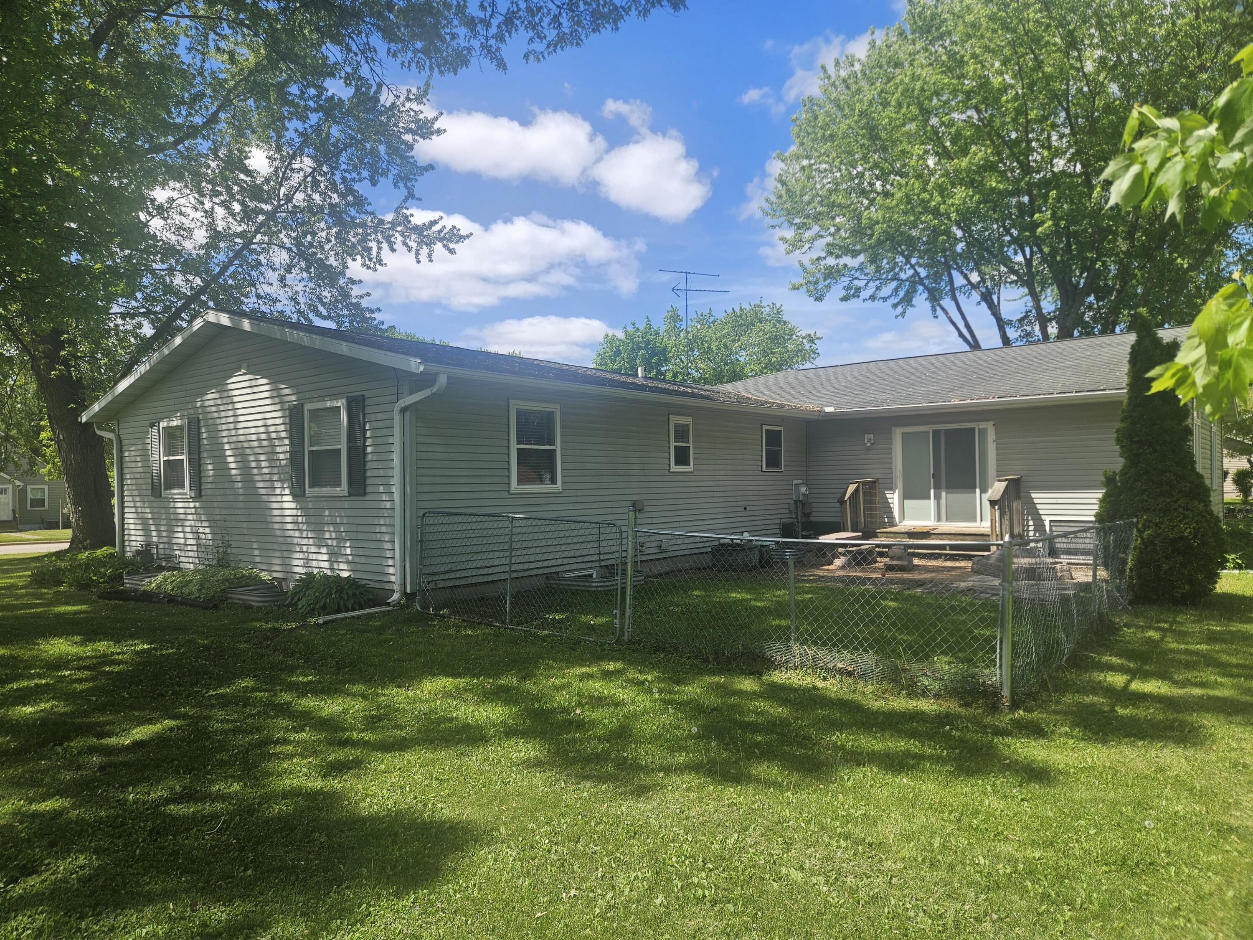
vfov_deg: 58.9
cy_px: 470
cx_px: 626
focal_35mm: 23
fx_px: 833
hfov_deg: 73.9
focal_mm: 5.4
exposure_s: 1/1053
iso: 25
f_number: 1.8
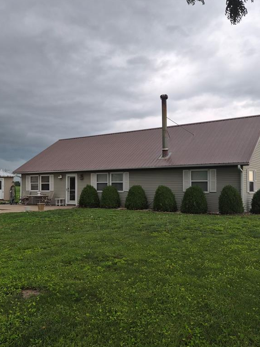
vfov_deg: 58.4
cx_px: 141
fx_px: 310
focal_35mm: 31
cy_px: 174
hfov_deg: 45.4
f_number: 1.8
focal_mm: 5.4
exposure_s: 1/802
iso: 80
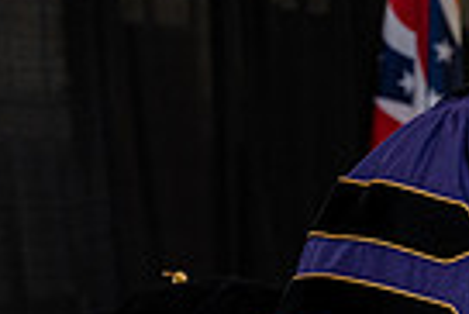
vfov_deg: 4.6
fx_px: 3886
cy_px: 312
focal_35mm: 298
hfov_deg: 6.8
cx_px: 724
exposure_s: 1/200
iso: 1250
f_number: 5
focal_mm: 70
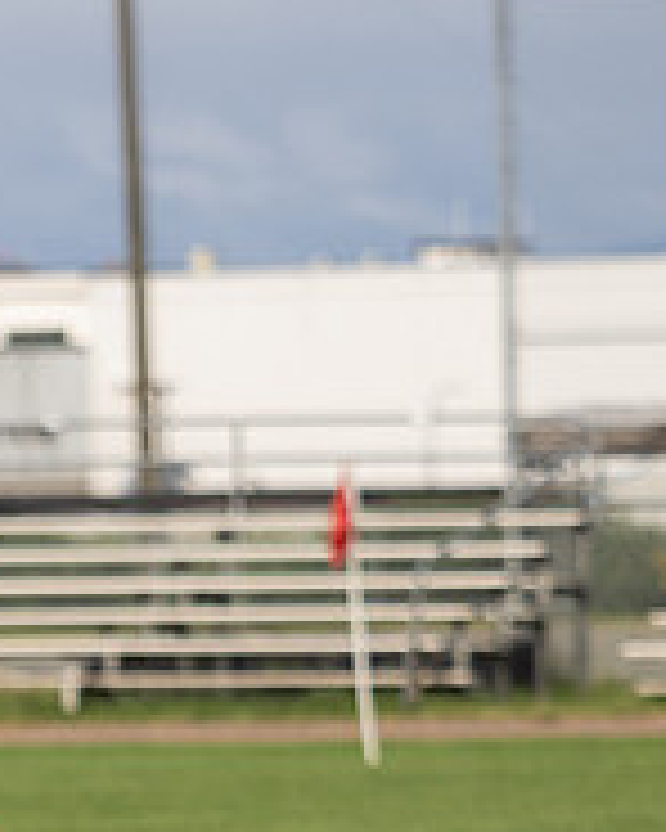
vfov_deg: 3.5
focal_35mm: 551
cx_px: -418
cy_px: 816
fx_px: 13576
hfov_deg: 2.8
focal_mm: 90
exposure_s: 1/1250
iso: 250
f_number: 2.8
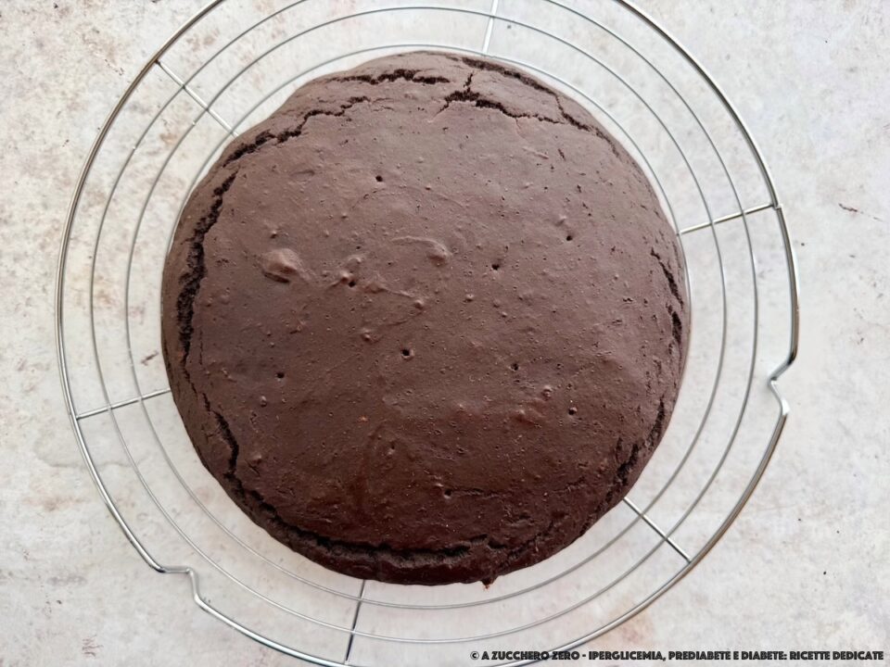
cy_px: 334
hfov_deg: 71.6
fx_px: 617
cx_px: 445
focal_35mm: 24
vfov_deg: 56.8
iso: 64
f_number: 1.78
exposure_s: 1/180
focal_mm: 6.76
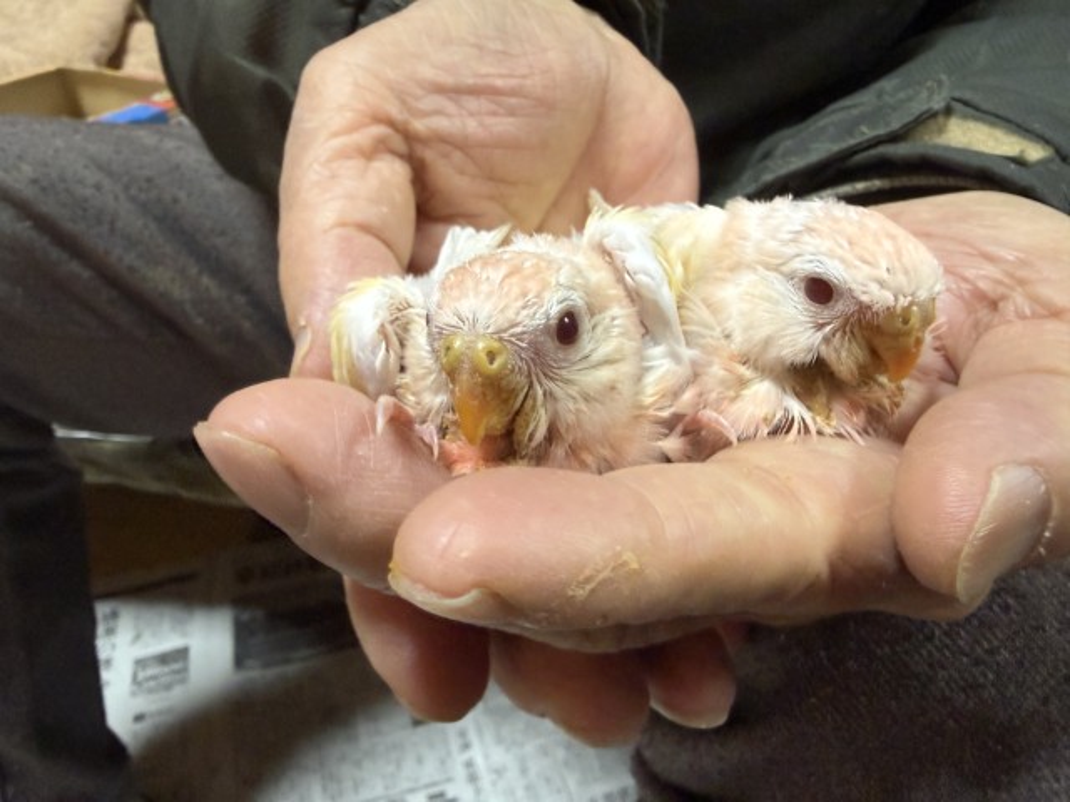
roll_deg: -1.4
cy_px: 401
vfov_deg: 56.8
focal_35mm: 24
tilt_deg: -33.0
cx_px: 535
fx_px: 742
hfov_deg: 71.6
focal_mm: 2.22
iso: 400
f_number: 2.2
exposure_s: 1/60
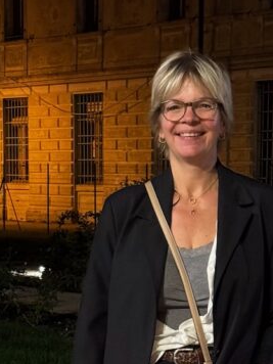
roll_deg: -0.2
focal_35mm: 138
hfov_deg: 10.7
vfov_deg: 14.0
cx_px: 127
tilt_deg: -8.2
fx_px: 1451
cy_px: 382
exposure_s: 1/25
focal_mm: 6.76
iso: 640
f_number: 1.78
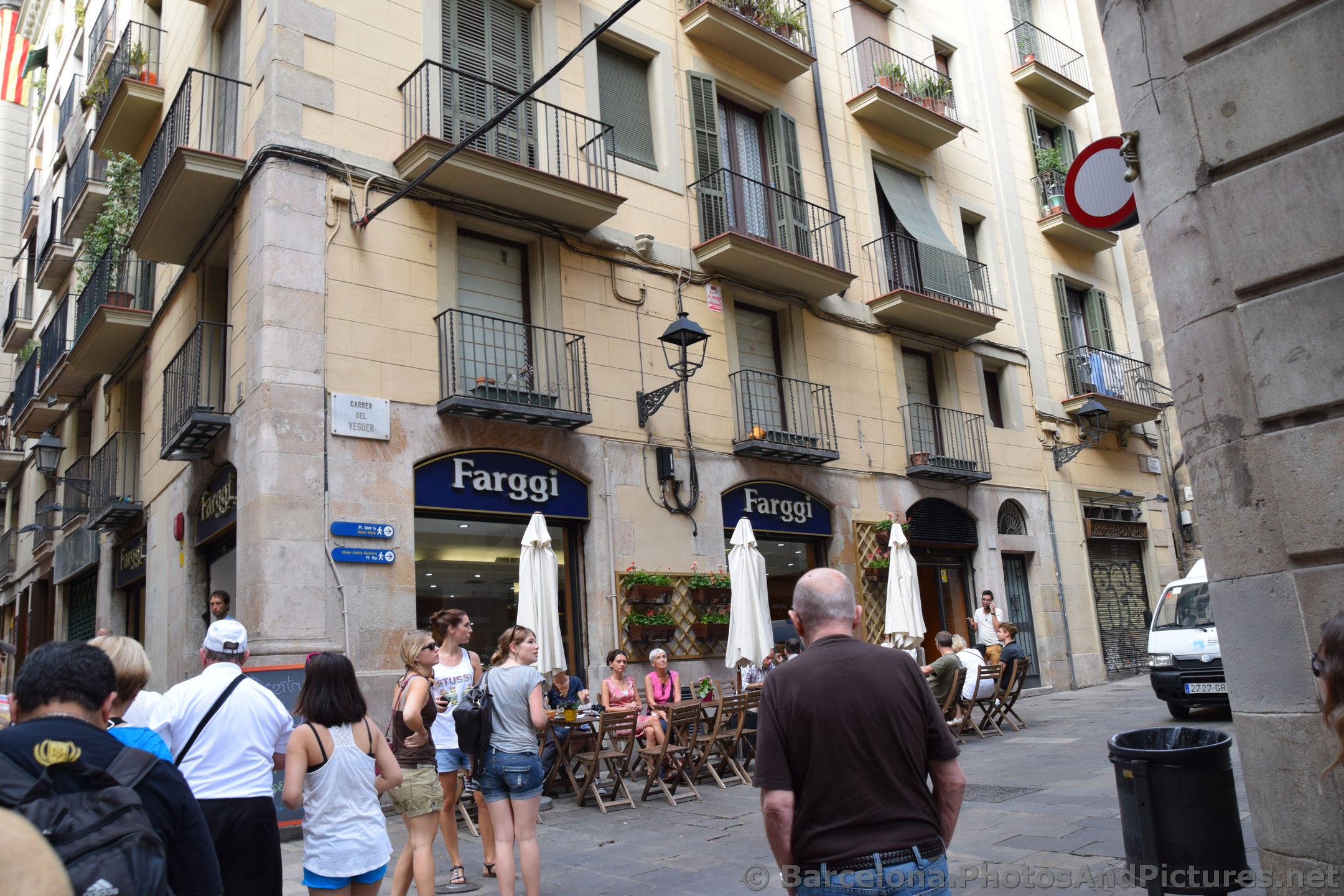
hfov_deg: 67.4
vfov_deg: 47.9
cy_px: 448
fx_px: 1008
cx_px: 672
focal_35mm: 27
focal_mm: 18
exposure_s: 1/125
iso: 400
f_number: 7.1
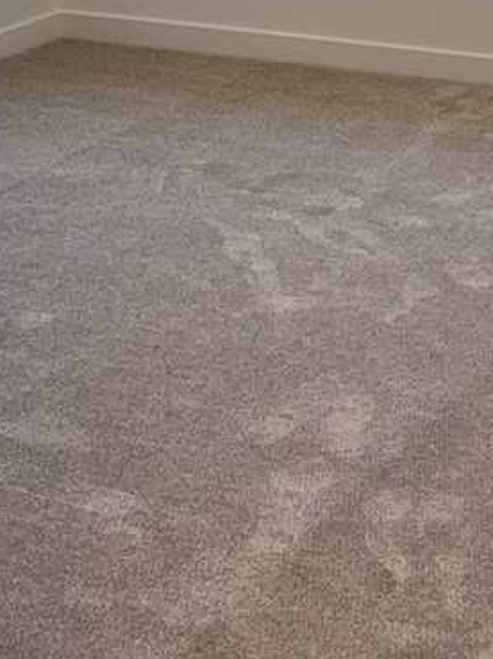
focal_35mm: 100
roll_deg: +0.0
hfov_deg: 14.5
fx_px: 1902
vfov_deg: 18.0
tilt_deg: -4.0
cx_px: 493
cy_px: -252
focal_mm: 6.76
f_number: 1.78
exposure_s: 1/345
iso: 100
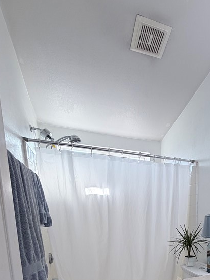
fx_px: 210
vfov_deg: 58.5
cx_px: 180
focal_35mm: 26
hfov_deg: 48.8
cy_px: 247
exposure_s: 1/120
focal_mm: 2.22
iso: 80
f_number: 2.2
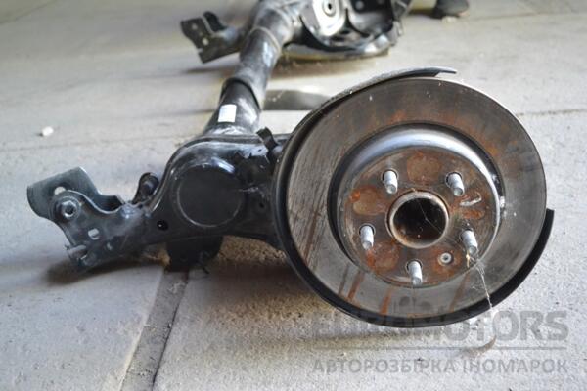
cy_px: 196
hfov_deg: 41.1
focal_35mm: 48
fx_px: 783
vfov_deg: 28.1
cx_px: 294
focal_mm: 32
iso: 3200
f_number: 4.8
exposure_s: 1/60
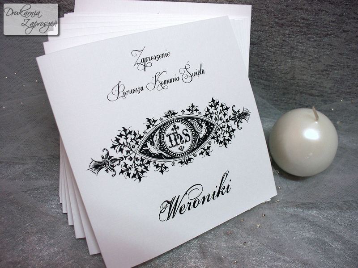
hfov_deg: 51.4
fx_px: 372
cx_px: 179
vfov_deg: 39.7
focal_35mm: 36
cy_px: 134
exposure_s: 1/60
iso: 160
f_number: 2.8
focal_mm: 7.54
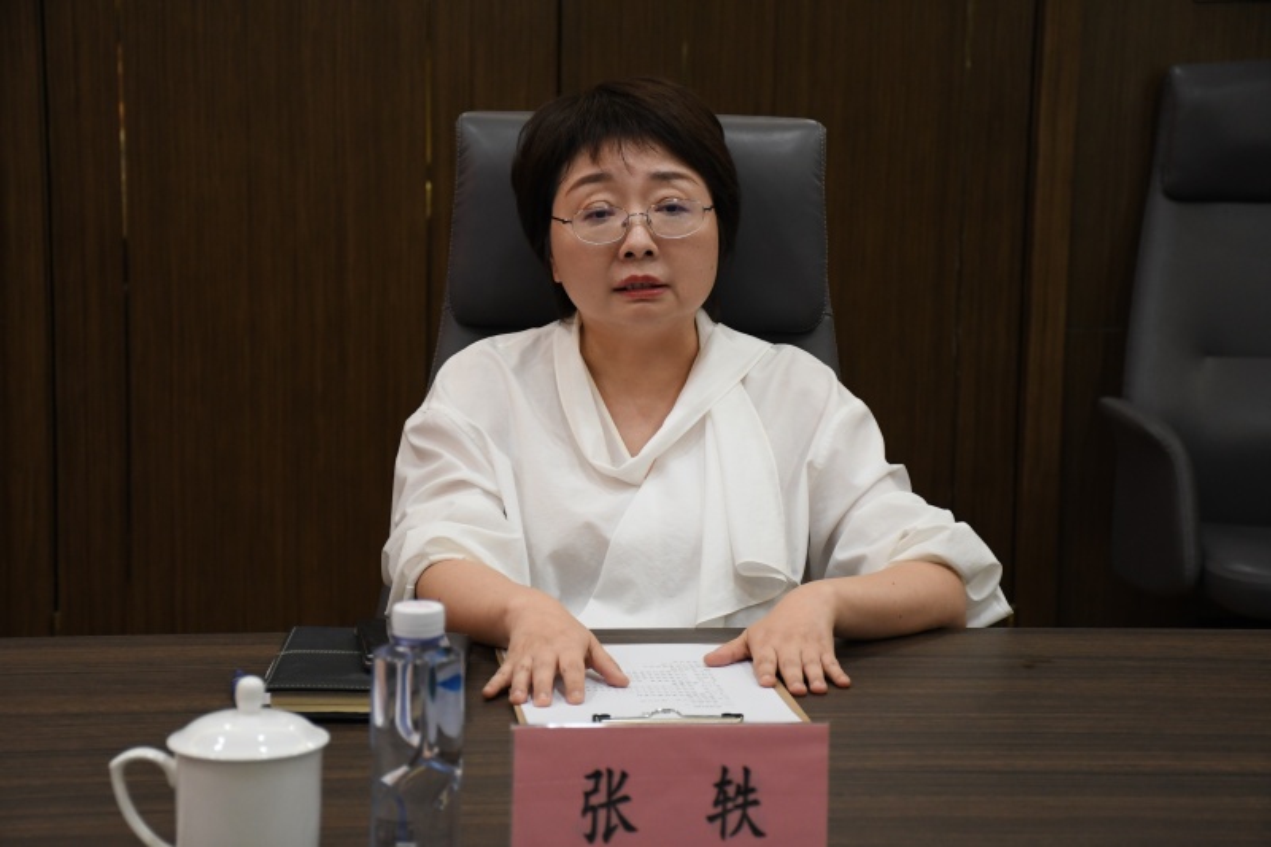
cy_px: 424
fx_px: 2753
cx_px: 636
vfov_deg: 17.5
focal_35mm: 78
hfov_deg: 26.0
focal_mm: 52
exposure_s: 1/200
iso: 1600
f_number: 4.8
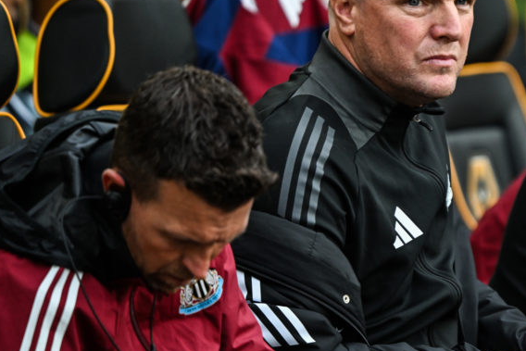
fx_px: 14760
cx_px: 434
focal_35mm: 1010
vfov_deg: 1.4
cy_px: 199
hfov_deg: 2.0
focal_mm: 560
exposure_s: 1/500
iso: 1250
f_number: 4
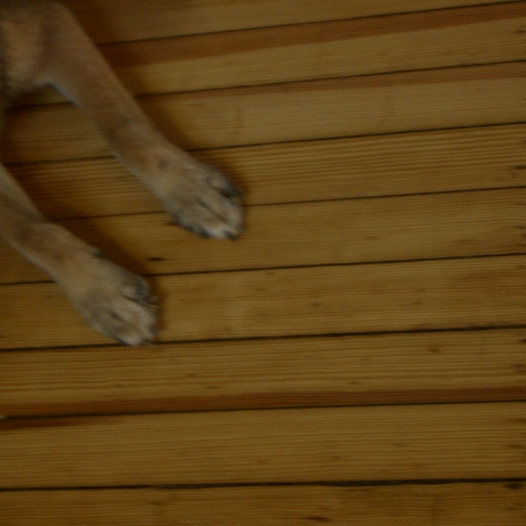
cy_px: 234
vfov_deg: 17.1
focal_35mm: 102
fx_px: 1754
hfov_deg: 17.0
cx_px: 125
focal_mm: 12.2
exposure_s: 1/8
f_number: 3.9
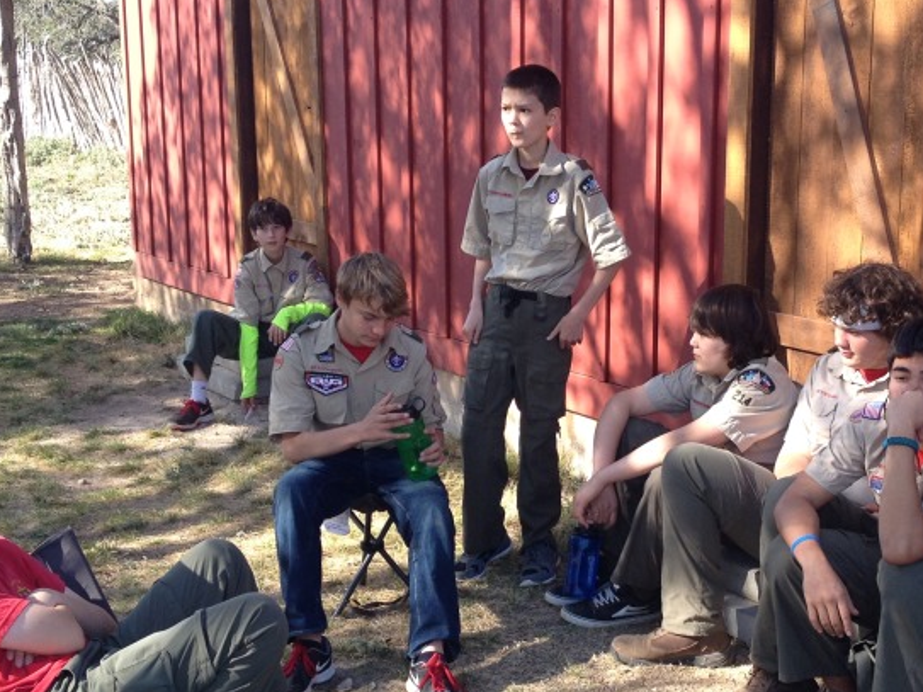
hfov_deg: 29.2
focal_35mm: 66
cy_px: 479
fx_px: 1759
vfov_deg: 22.1
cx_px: 615
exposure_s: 1/264
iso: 50
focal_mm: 4.28
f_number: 2.4
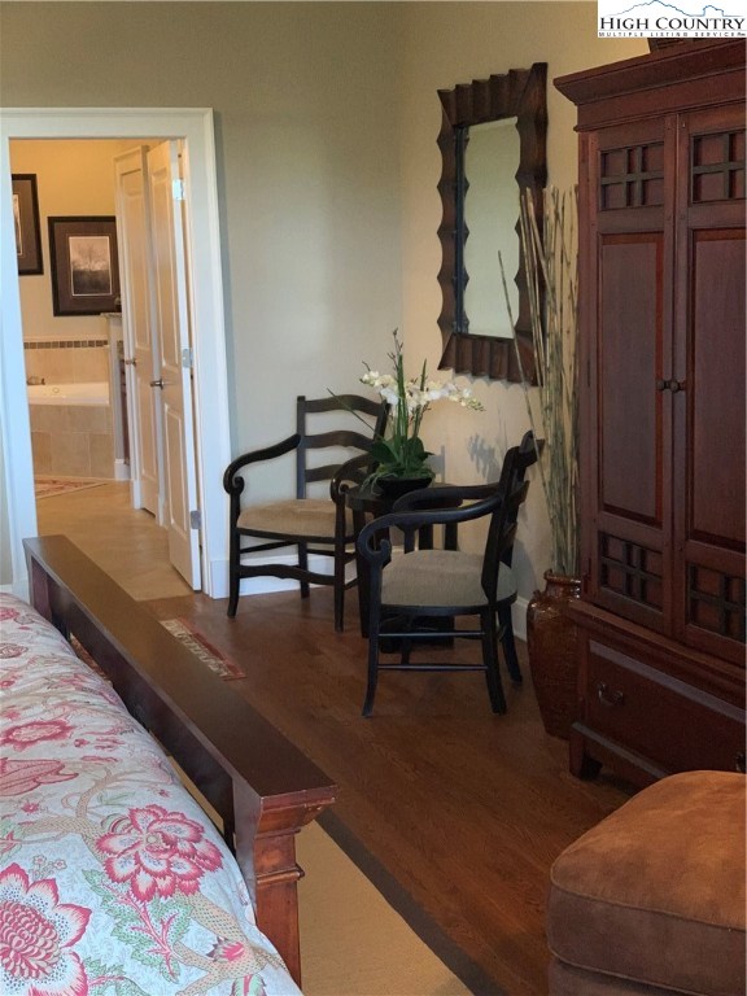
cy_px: 498
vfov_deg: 36.8
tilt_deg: -7.8
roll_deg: +1.5
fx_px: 1496
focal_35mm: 52
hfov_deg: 28.0
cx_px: 374
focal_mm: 6
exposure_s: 1/60
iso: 64
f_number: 2.4
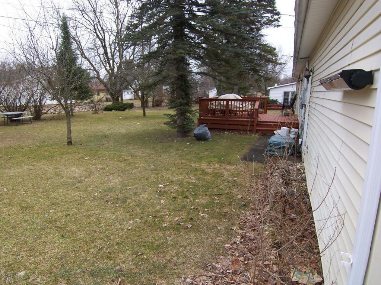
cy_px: 142
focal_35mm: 23
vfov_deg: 58.9
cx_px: 190
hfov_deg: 73.9
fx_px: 253
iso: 64
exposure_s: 1/100
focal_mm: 3.8
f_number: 5.6
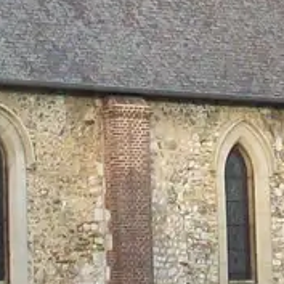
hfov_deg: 7.4
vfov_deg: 7.3
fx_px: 2191
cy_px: -164
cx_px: 162
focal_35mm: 236
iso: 110
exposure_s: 1/128
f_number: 2.8
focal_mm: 6.2
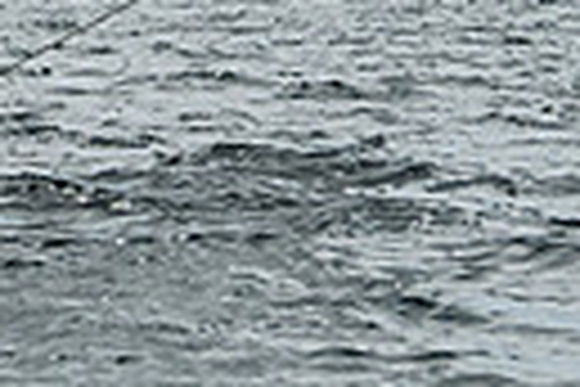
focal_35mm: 643
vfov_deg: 2.1
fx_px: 10359
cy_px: -630
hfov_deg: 3.2
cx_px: -644
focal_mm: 105
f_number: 8
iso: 400
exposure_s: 1/2500
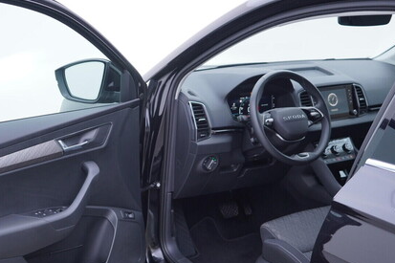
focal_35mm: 48
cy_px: 153
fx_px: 526
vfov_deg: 28.0
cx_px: 148
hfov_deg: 40.8
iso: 125
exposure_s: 1/40
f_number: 2.8
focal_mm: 24
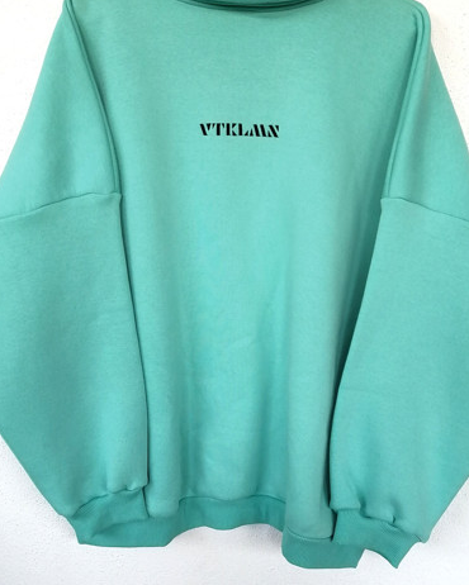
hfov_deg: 39.2
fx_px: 659
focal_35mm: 38
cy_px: 287
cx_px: 231
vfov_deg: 47.9
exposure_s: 1/50
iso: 64
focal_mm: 3.62
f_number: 1.8
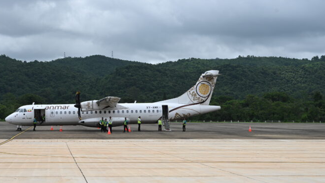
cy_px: 108
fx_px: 733
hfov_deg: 24.9
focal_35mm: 85
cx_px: 121
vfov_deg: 14.2
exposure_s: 1/640
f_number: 9
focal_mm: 52
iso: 250
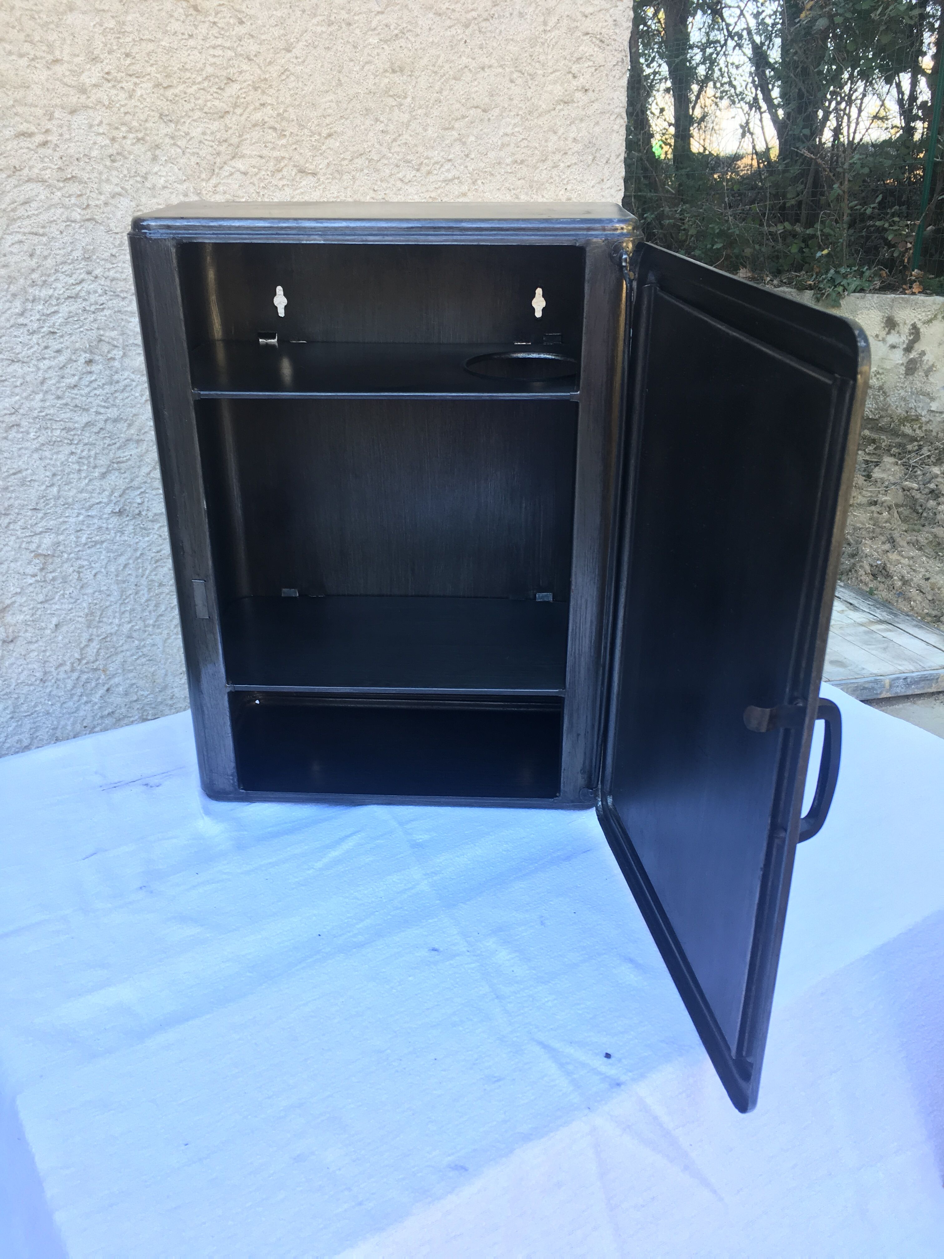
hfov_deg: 48.2
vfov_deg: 61.7
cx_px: 472
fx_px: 1054
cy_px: 630
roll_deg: +2.0
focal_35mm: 29
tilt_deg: -22.6
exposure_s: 1/100
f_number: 2.2
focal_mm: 4.15
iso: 32
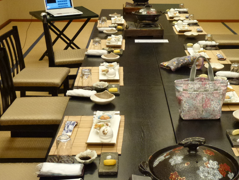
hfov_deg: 34.1
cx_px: 154
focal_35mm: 56
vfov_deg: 26.1
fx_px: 387
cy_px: 95
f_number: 3.9
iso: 400
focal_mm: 7.4
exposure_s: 1/60
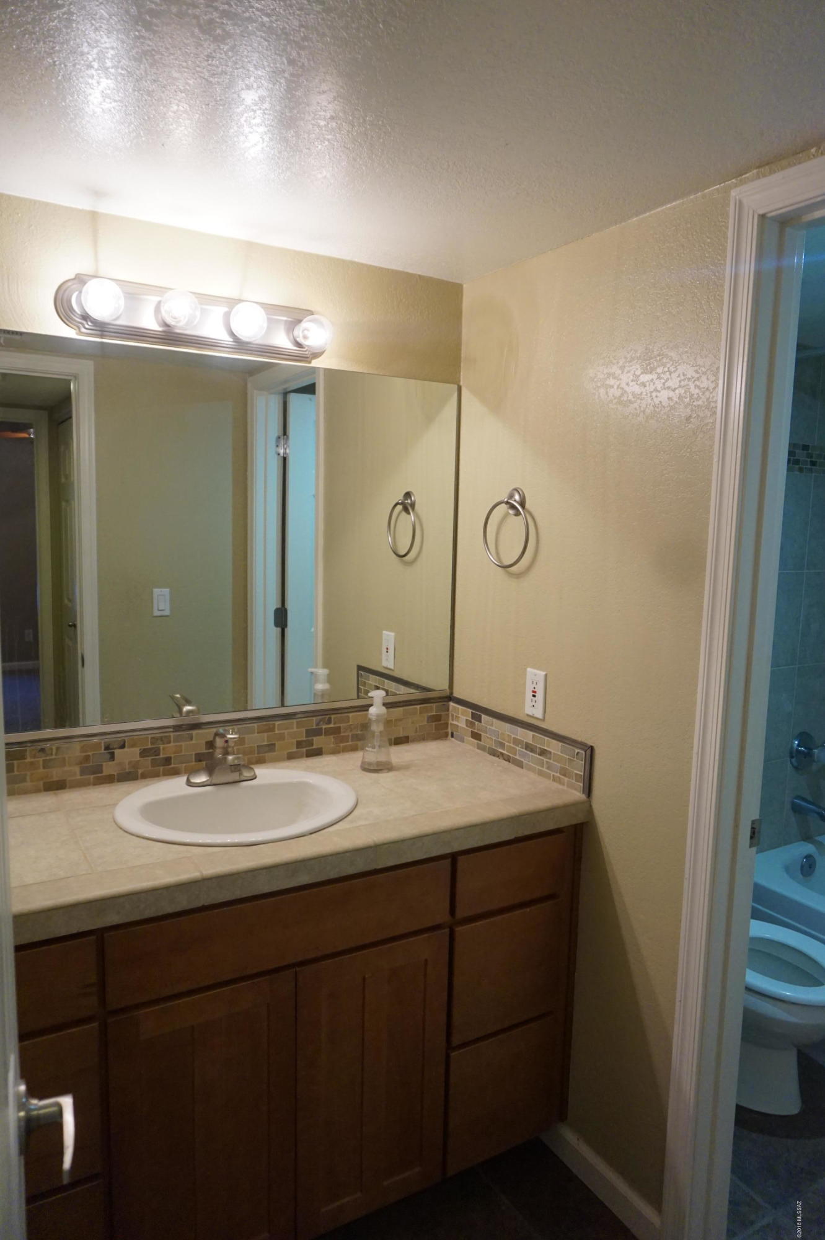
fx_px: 826
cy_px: 620
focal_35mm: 24
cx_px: 412
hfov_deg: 53.1
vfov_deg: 73.8
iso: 1250
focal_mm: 16
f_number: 4
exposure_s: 1/160
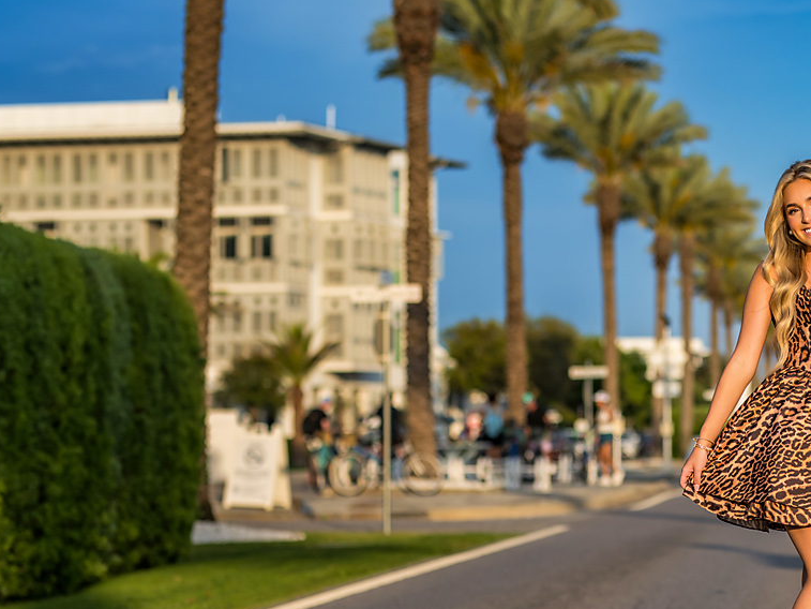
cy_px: 405
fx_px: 3796
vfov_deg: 9.2
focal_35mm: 162
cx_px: 756
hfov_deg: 12.1
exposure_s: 1/2000
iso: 160
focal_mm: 85
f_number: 2.8
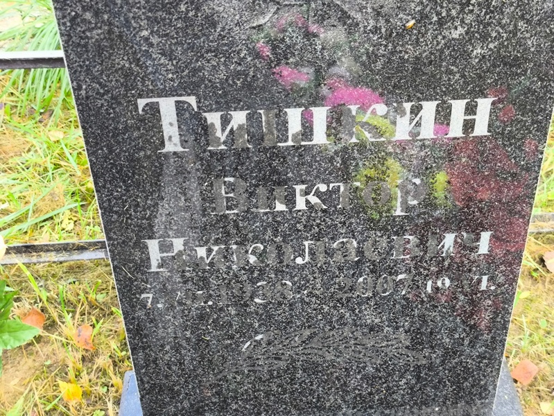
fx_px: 801
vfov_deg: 29.1
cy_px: 208
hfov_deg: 38.2
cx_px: 277
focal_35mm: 50
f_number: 1.7
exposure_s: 1/60
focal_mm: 4.71
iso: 125
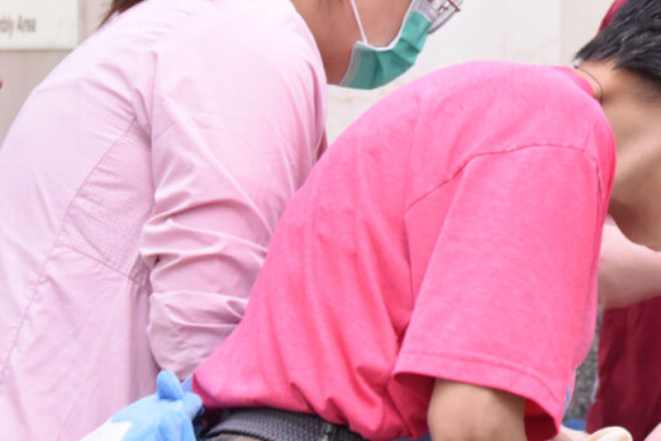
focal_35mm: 138
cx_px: 752
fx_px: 2534
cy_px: 141
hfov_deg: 14.5
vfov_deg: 9.9
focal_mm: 48
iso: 3200
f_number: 4.2
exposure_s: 1/60
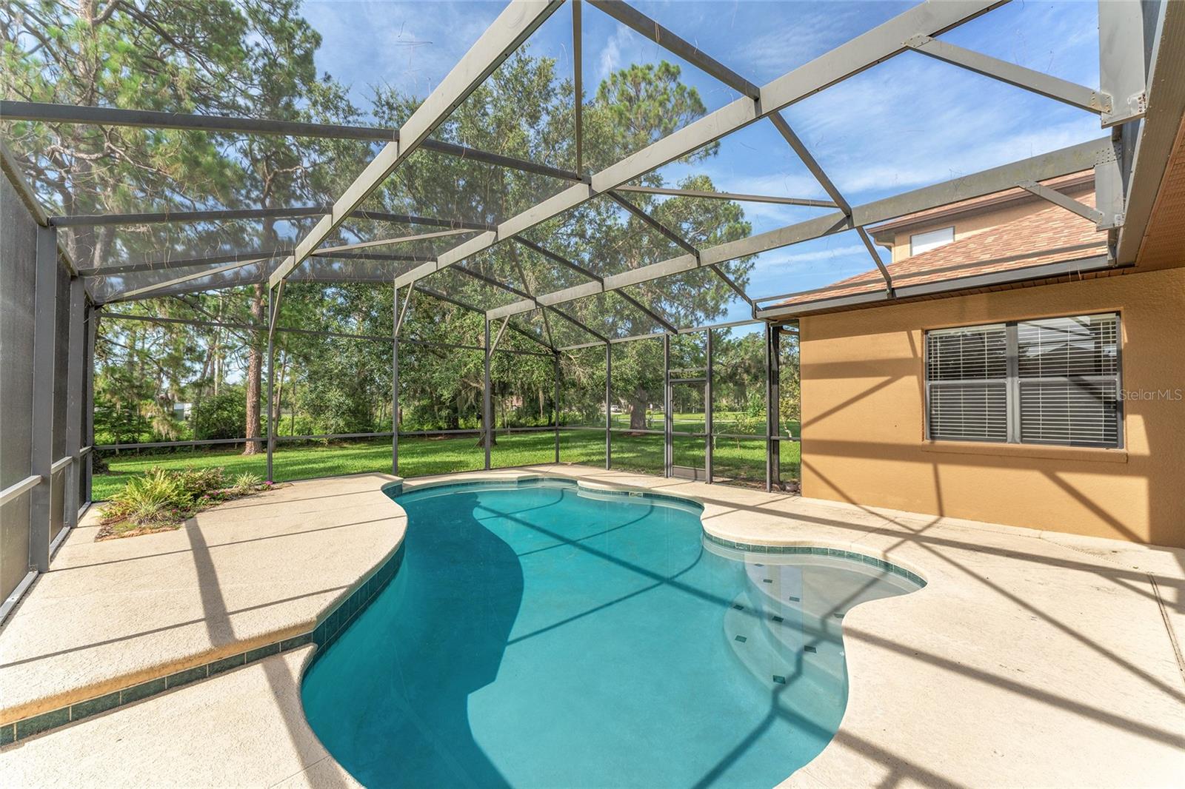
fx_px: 461
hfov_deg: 104.3
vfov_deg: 81.2
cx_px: 592
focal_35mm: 14
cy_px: 394
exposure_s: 1/320
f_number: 7.1
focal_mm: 14
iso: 200
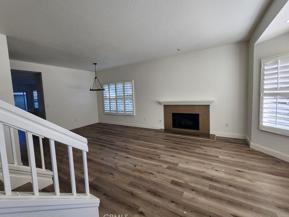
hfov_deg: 102.0
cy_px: 105
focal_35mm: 14
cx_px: 137
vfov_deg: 85.6
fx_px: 117
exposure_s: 1/120
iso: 80
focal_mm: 2.2
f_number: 2.2
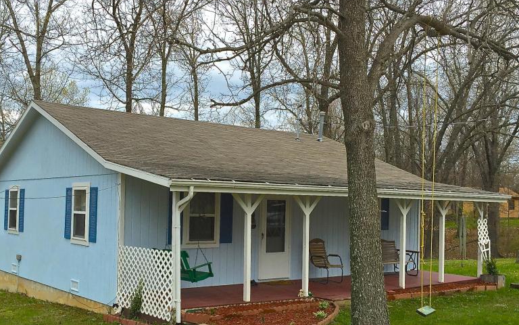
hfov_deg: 48.1
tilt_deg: +1.5
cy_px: 207
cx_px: 222
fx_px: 580
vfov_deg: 31.1
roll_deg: -2.6
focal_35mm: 41
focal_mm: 4.15
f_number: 2.2
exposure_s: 1/1163
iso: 32
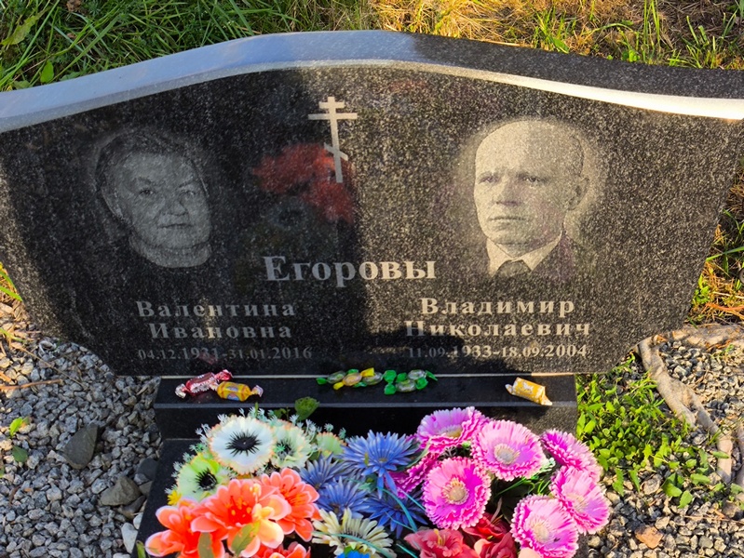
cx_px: 372
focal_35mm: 50
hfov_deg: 38.2
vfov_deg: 29.1
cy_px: 279
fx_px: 1075
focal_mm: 4.71
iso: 50
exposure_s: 1/463
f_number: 1.7
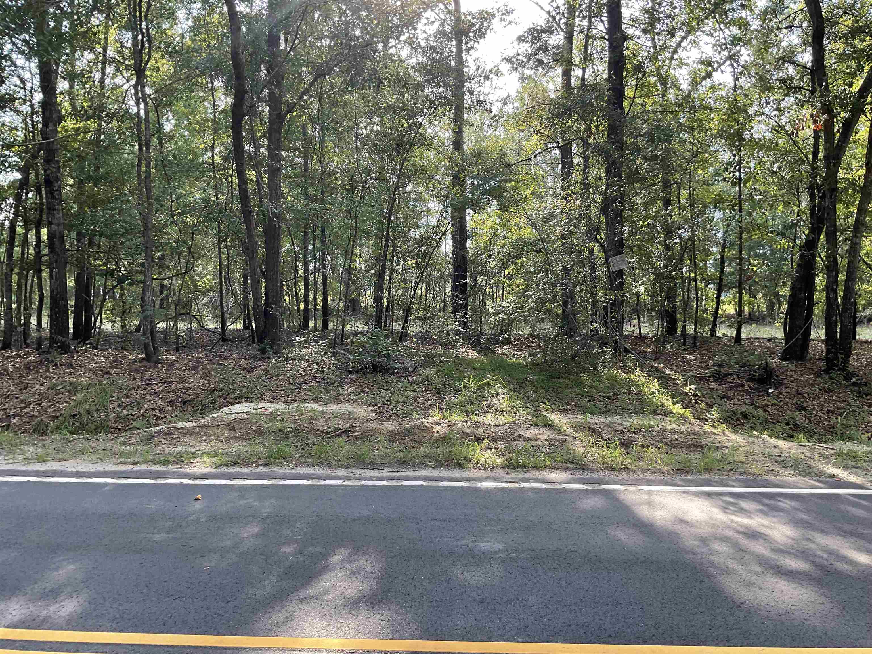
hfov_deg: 61.7
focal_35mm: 29
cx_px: 436
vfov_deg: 48.2
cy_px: 327
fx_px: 731
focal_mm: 3
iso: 25
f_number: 1.8
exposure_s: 1/120
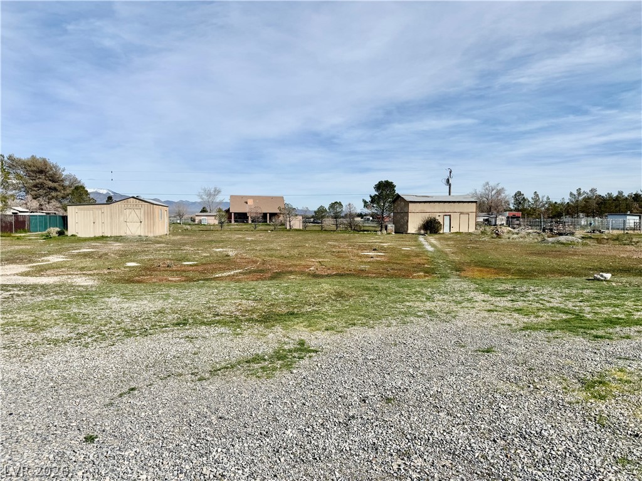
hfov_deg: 71.6
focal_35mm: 24
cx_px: 321
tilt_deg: -2.2
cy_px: 240
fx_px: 445
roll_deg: -0.1
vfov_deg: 56.8
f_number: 1.78
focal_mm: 6.76
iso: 80
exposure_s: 1/8130
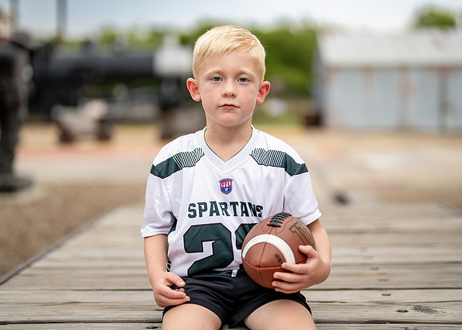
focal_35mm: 59
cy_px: 152
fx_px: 770
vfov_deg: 24.2
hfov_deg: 33.4
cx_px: 232
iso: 320
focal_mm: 50
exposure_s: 1/1600
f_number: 1.2
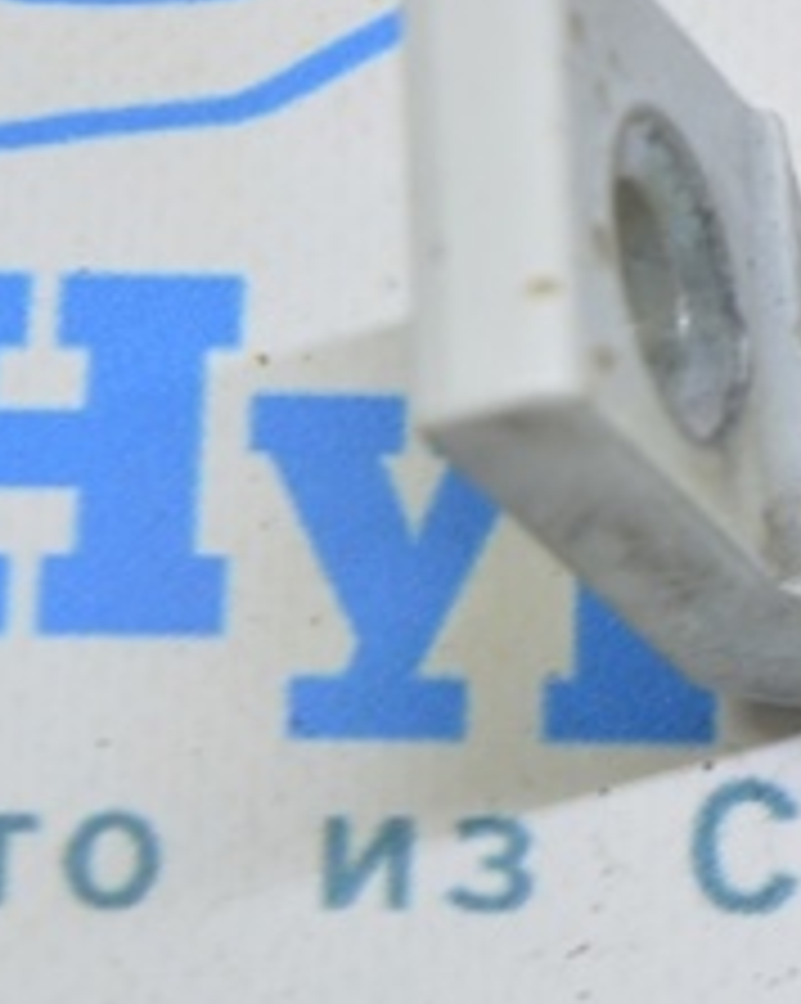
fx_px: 6598
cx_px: 1390
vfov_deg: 8.7
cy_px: 308
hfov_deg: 6.8
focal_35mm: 222
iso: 400
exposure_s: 1/20
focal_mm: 55
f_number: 5.6
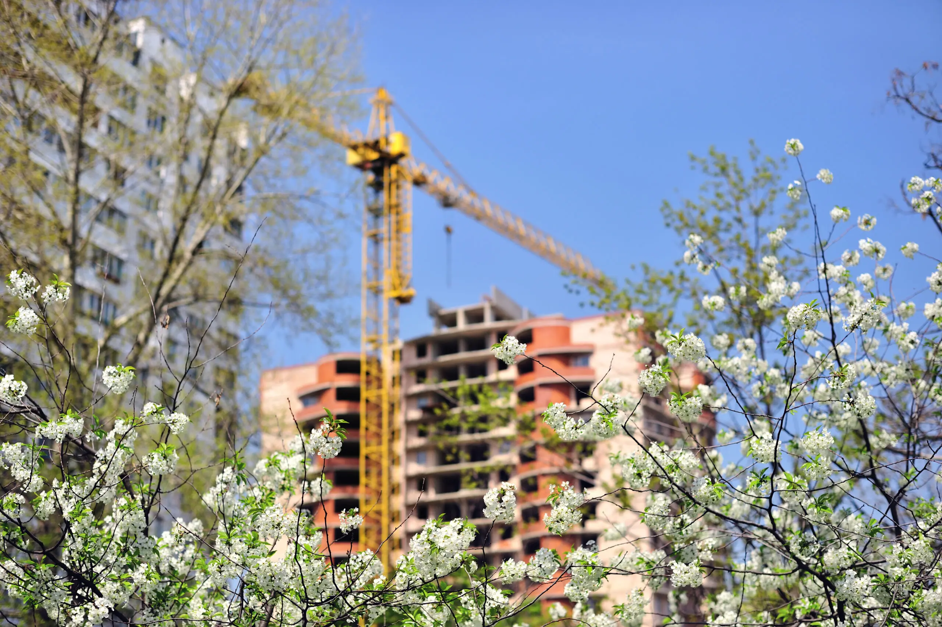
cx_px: 471
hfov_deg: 39.6
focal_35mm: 50
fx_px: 1307
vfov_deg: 27.0
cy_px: 314
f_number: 2.8
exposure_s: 1/4000
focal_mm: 50
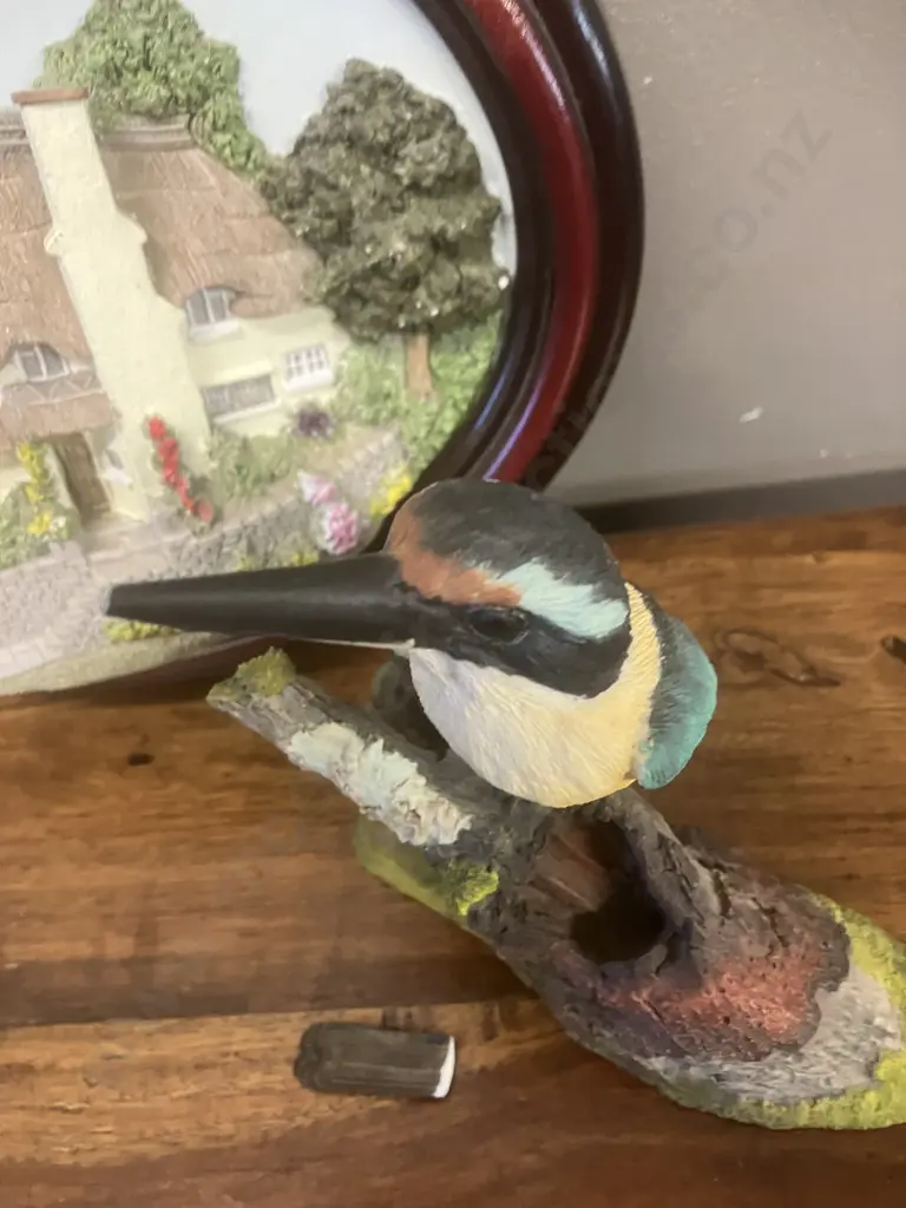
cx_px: 453
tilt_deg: -54.1
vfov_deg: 63.4
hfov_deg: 49.7
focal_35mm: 28
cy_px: 604
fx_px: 977
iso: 250
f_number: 1.8
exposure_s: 1/33
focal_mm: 3.99
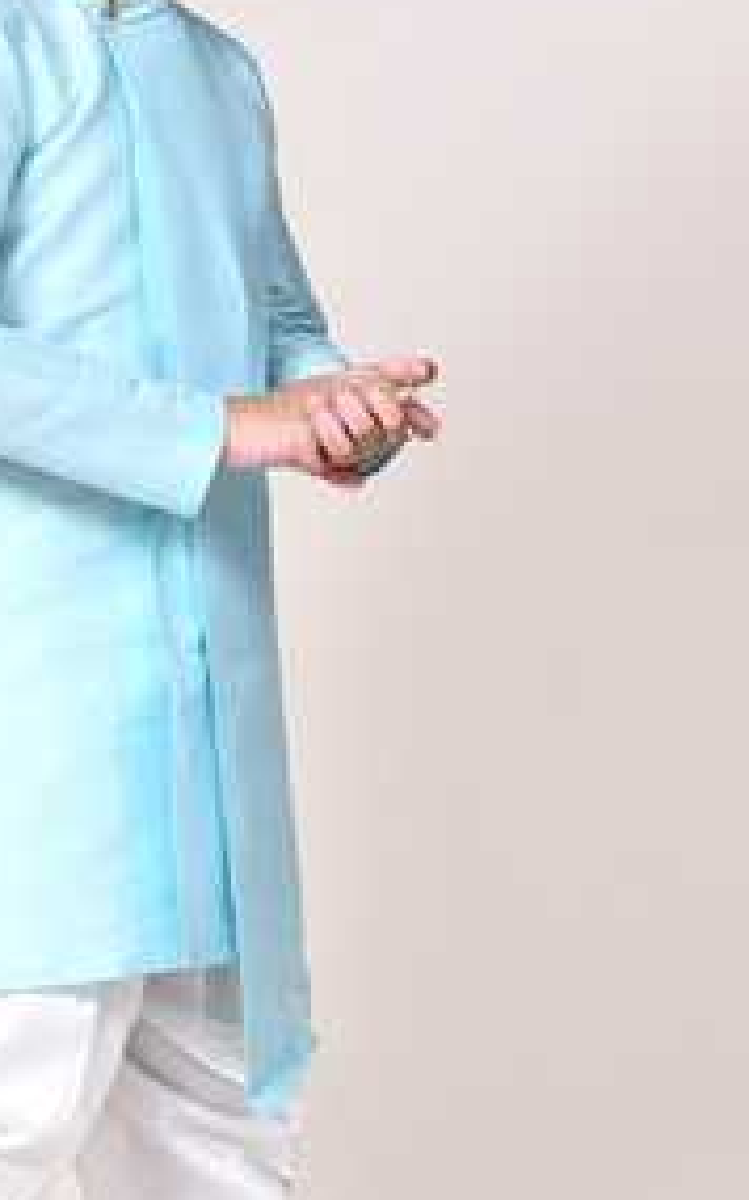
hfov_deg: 13.8
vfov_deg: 22.1
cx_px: 105
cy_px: 642
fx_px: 3072
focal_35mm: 94
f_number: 10
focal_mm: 50
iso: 500
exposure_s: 1/160
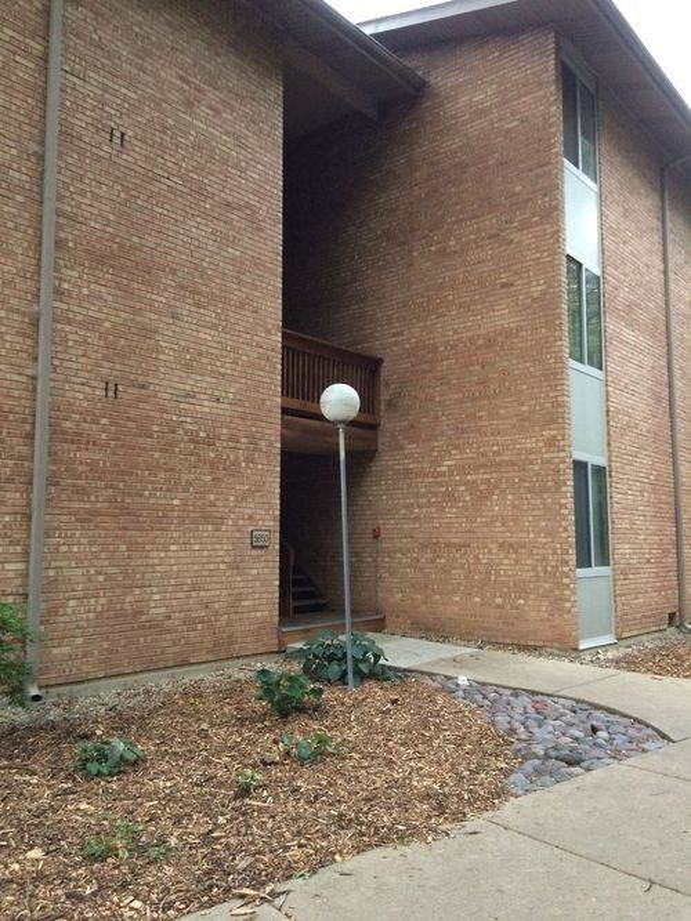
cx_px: 346
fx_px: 772
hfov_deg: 48.2
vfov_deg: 61.7
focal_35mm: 29
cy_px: 460
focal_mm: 4.15
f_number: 2.2
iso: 250
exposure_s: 1/30
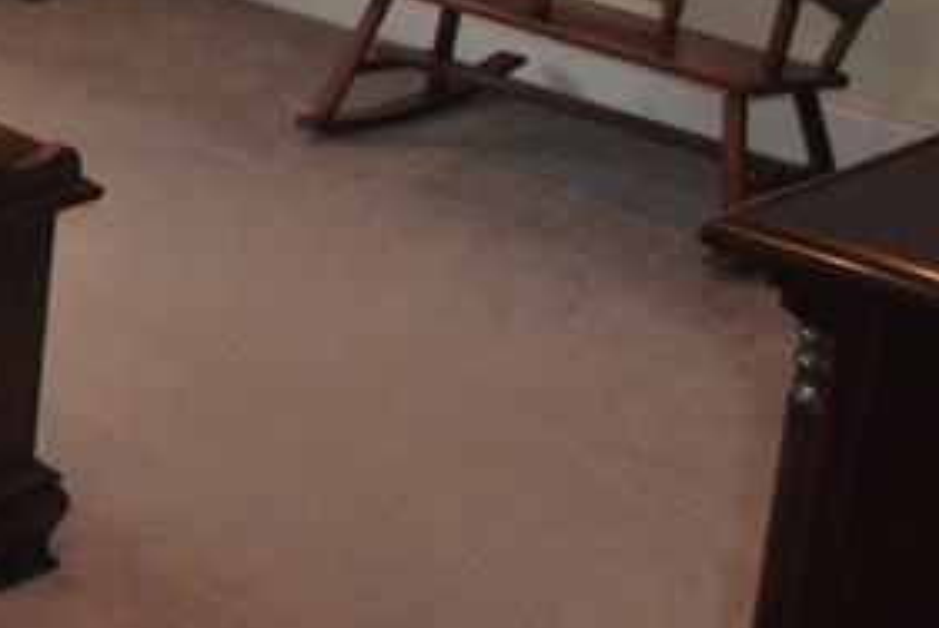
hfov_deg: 16.1
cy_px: -381
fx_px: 2715
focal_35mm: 104
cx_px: -830
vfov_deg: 12.4
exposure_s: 1/80
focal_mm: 18
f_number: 3.5
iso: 200
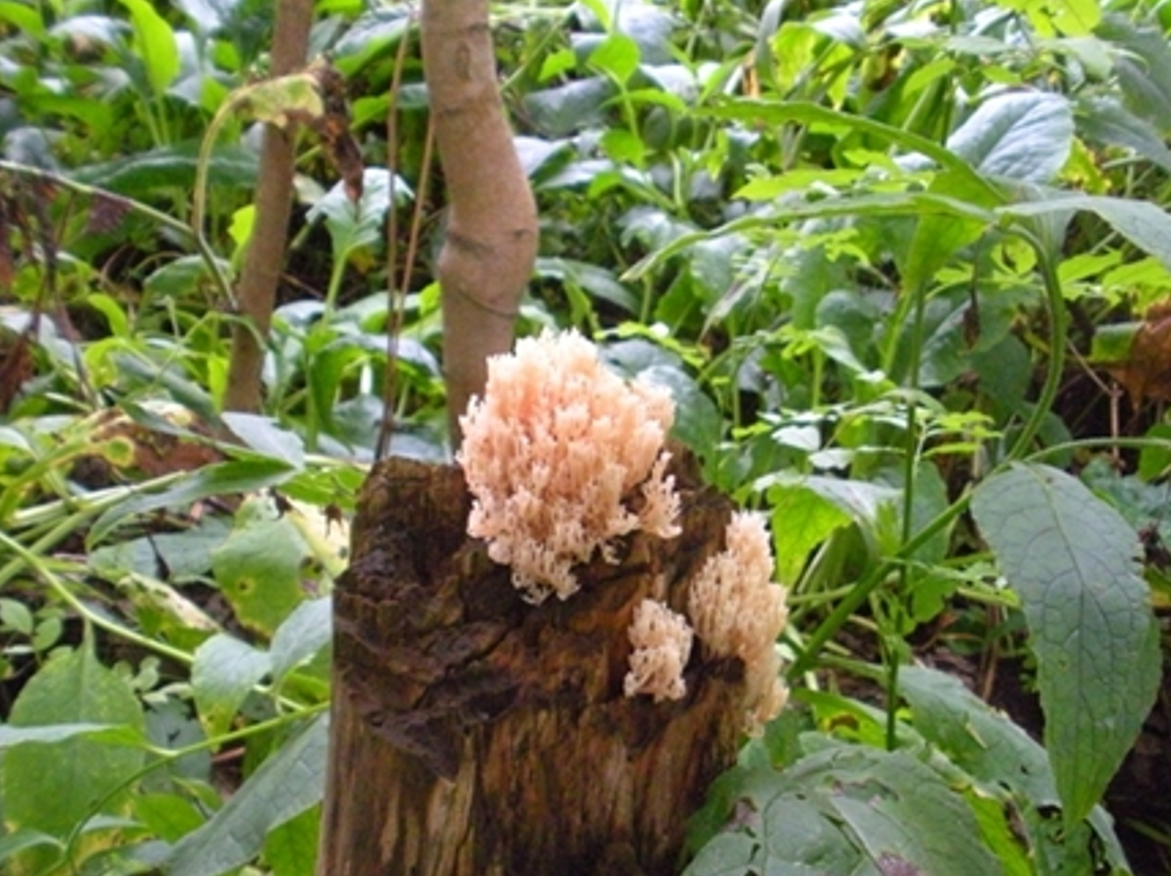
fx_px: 1420
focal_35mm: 42
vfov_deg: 34.3
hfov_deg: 44.7
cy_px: 490
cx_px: 680
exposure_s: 1/123
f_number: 3.5
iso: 722
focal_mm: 6.3
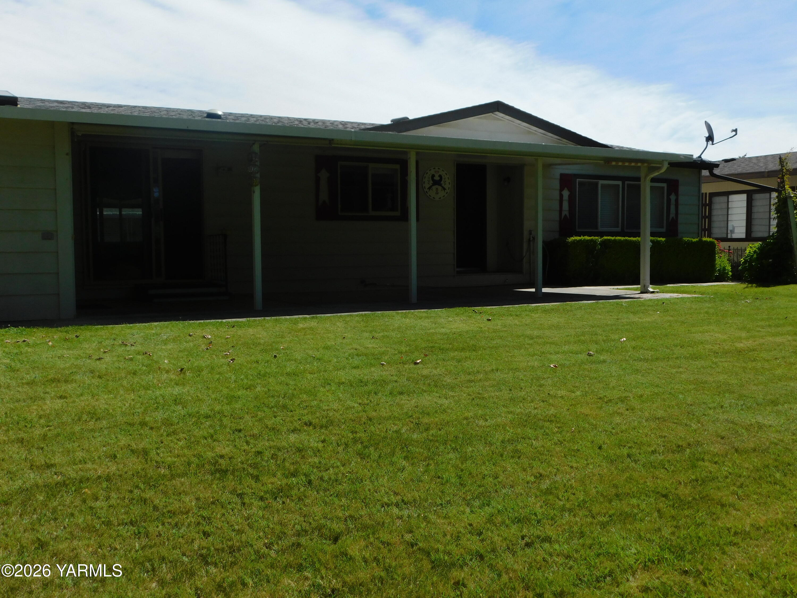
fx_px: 829
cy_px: 299
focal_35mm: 36
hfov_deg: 51.4
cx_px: 398
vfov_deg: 39.7
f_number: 3.5
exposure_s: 1/1250
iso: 125
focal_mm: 6.3
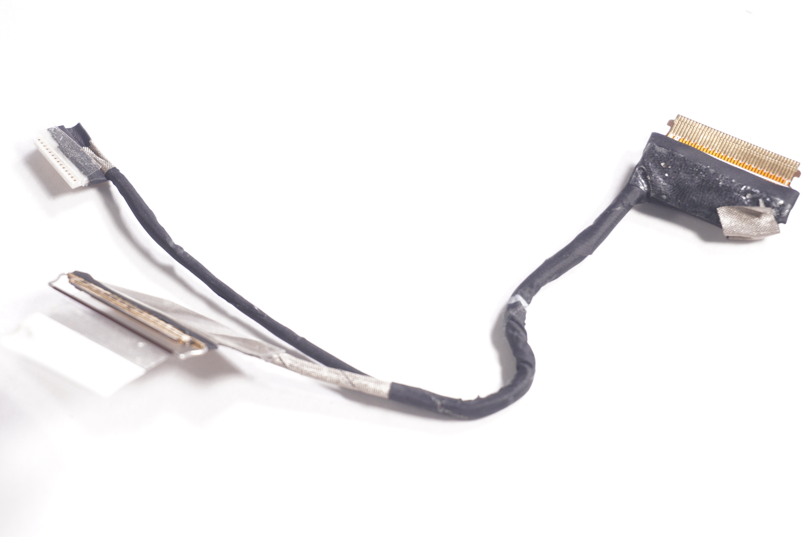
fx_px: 1747
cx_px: 399
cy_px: 275
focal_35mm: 78
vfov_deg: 17.5
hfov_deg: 26.0
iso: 640
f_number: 5.6
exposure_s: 1/100
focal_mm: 50
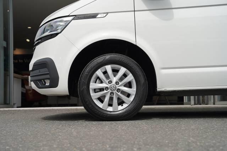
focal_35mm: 60
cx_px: 114
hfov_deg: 33.2
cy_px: 76
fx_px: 381
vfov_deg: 22.5
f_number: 4.5
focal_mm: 60.4
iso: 100
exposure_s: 1/400
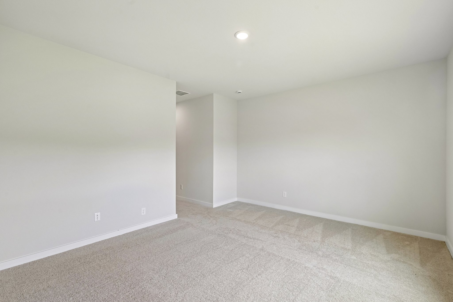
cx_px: 226
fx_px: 201
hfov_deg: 96.7
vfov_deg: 73.7
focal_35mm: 16
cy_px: 151
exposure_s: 1/60
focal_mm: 16
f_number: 8
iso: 400
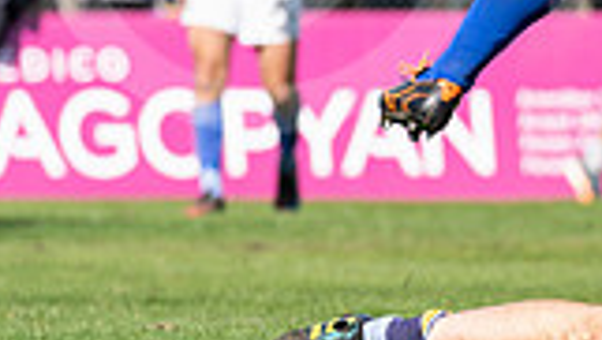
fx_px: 12529
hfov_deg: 2.7
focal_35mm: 784
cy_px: 123
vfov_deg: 1.6
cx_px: 963
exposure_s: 1/800
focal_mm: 165
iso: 100
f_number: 3.5
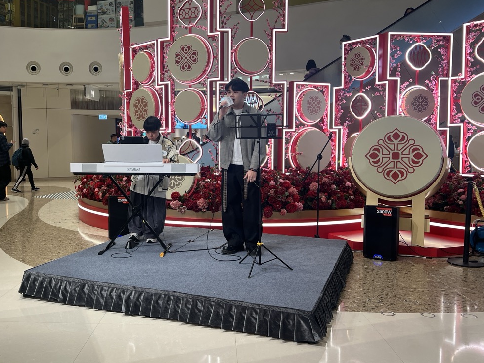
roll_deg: +0.3
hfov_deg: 53.3
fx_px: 475
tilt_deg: -3.7
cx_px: 177
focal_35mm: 34
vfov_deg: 41.8
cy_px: 171
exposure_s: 1/121
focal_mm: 5.7
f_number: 1.5
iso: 80
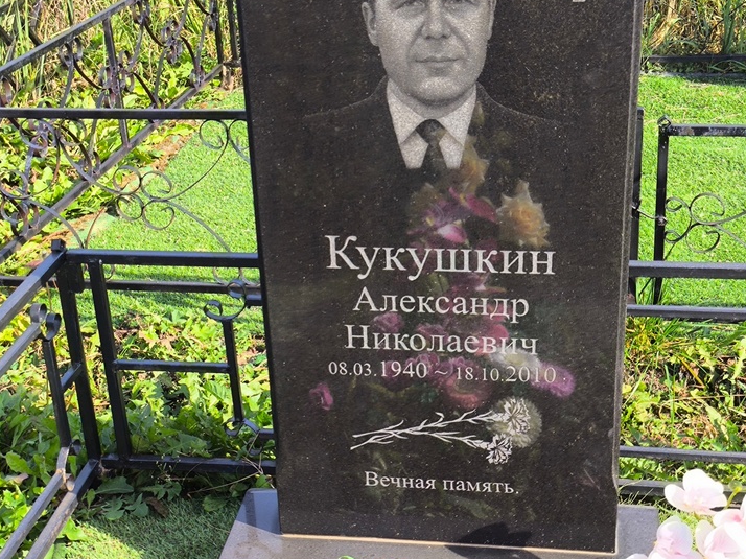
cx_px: 376
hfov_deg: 34.4
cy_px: 282
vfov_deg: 26.1
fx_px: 1206
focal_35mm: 56
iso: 50
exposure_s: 1/541
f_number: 1.7
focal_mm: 4.71
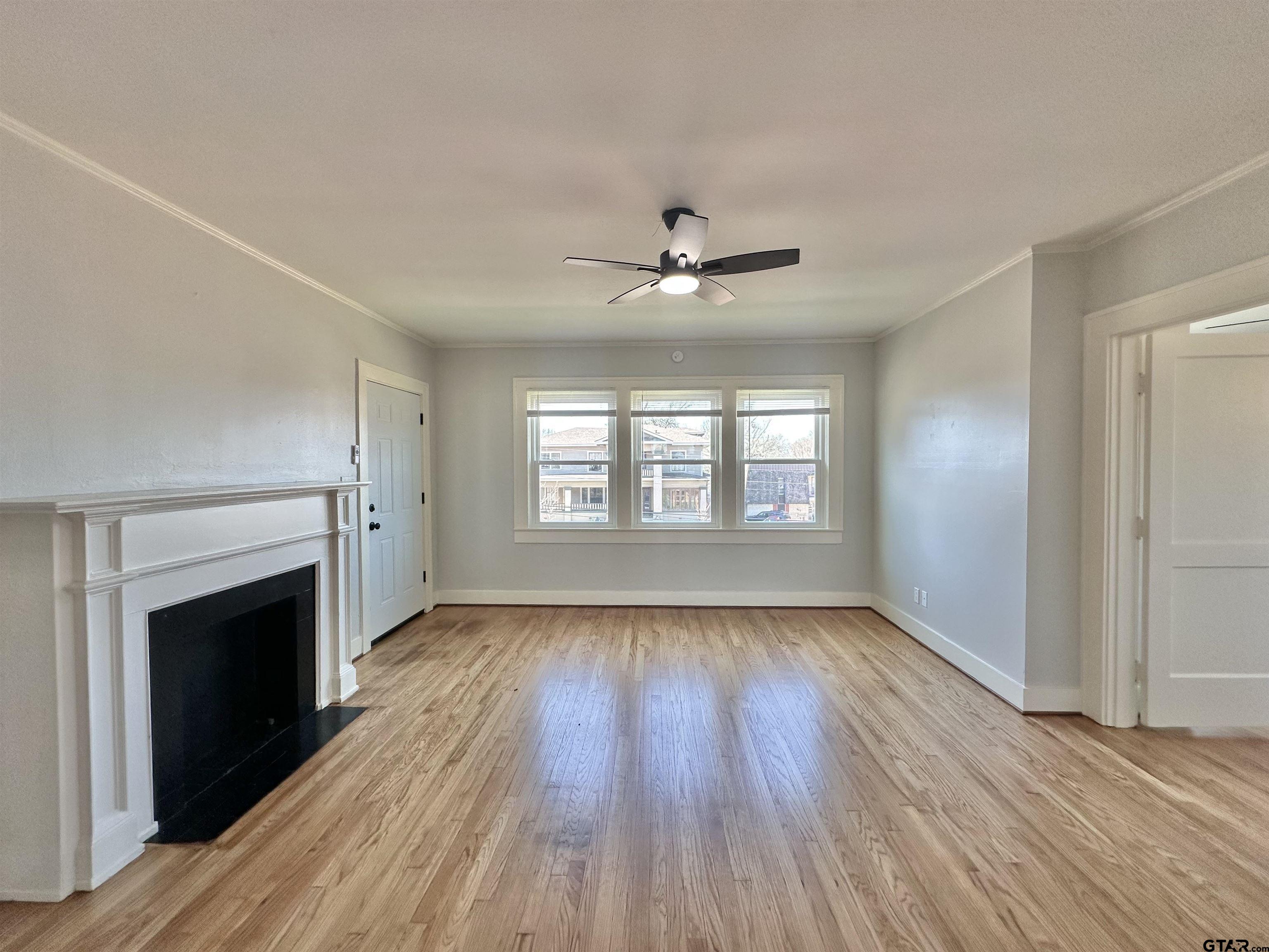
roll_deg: -0.1
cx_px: 634
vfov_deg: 85.7
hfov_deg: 102.1
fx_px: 513
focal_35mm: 14
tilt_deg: -0.1
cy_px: 476
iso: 125
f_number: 2.2
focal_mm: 2.22
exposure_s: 1/120
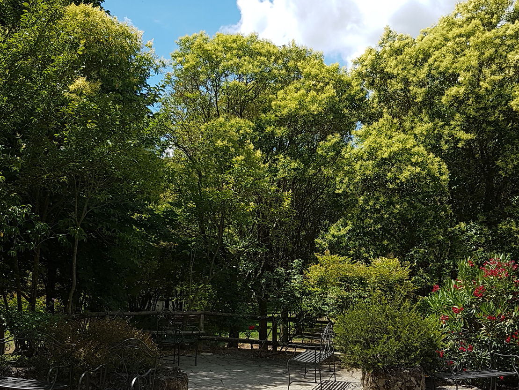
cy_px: 248
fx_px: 675
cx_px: 247
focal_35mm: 45
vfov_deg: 32.0
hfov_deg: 42.1
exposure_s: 1/1700
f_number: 1.7
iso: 40
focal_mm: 4.2
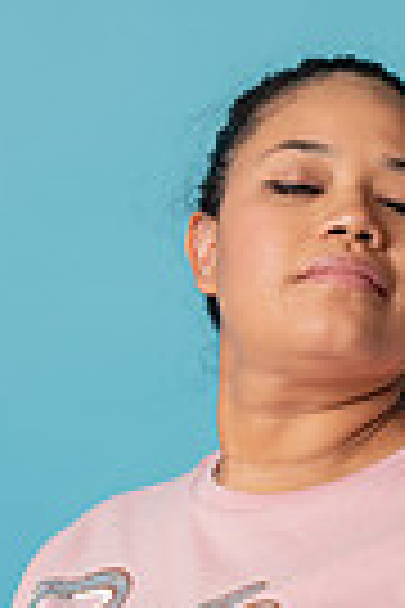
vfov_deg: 11.1
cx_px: 324
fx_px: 3105
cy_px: 500
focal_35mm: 184
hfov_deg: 7.5
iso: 50
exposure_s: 1/50
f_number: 3.2
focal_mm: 55
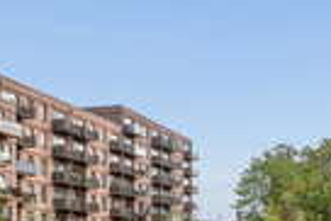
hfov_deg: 27.7
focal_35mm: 72
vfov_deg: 18.1
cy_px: 262
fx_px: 661
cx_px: 253
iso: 200
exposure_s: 1/250
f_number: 8
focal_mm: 15.5
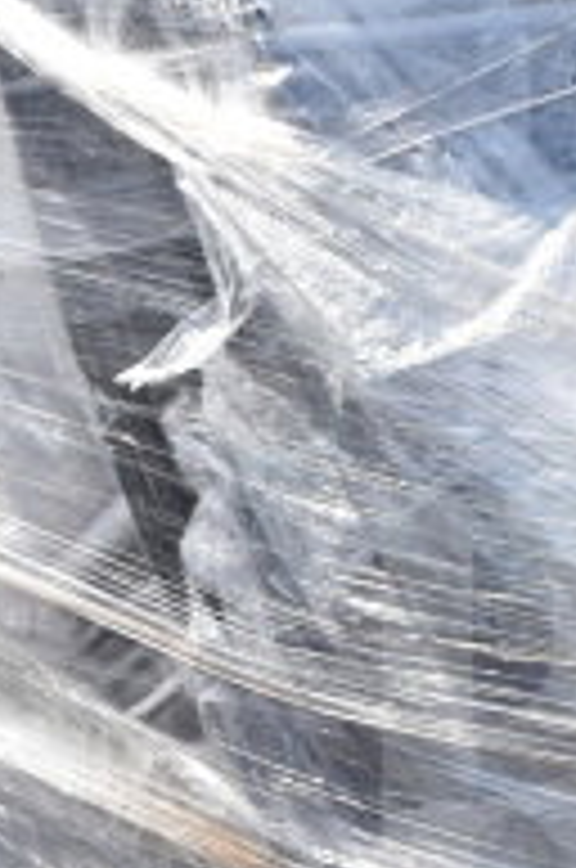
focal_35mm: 171
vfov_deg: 11.9
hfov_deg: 7.9
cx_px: 765
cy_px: 848
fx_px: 4118
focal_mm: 24
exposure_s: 1/250
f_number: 8
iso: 200
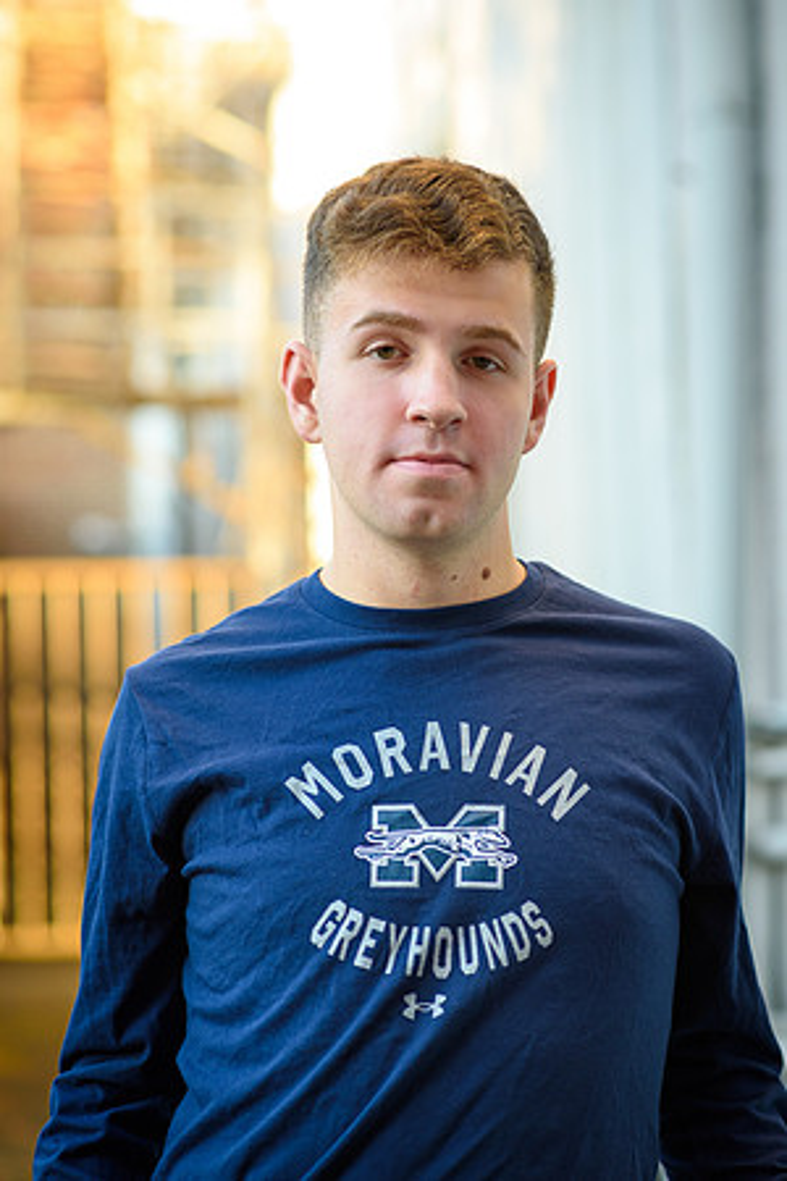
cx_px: 394
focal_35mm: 85
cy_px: 590
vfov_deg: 23.9
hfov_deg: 16.1
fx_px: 2787
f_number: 2.8
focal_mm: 85
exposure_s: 1/400
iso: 640
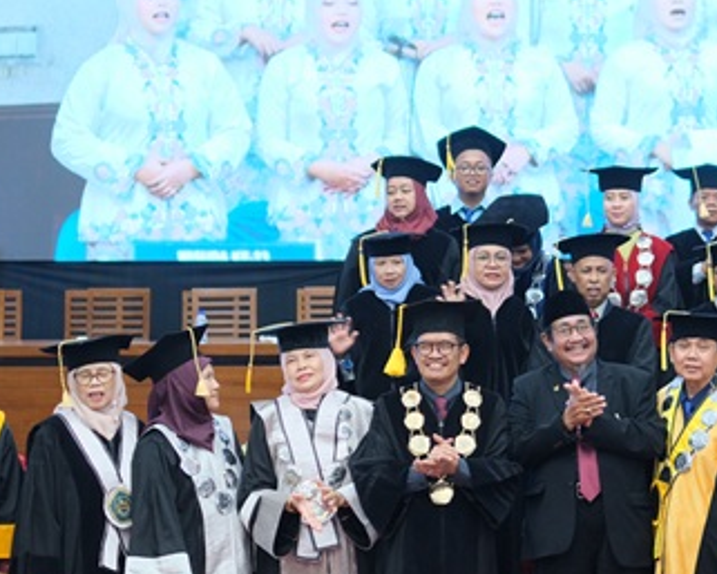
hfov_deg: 20.7
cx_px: 532
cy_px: 252
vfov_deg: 16.7
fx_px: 1953
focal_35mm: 92
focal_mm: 30
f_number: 1.4
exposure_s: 1/100
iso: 800
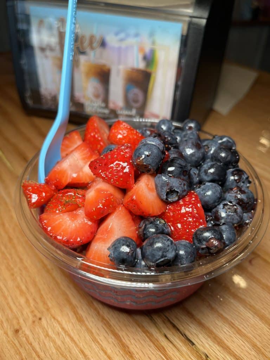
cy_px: 180
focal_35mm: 26
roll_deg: -3.2
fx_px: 270
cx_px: 135
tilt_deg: -37.2
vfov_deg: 67.3
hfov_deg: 53.1
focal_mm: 5.1
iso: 50
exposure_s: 1/352
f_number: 1.6
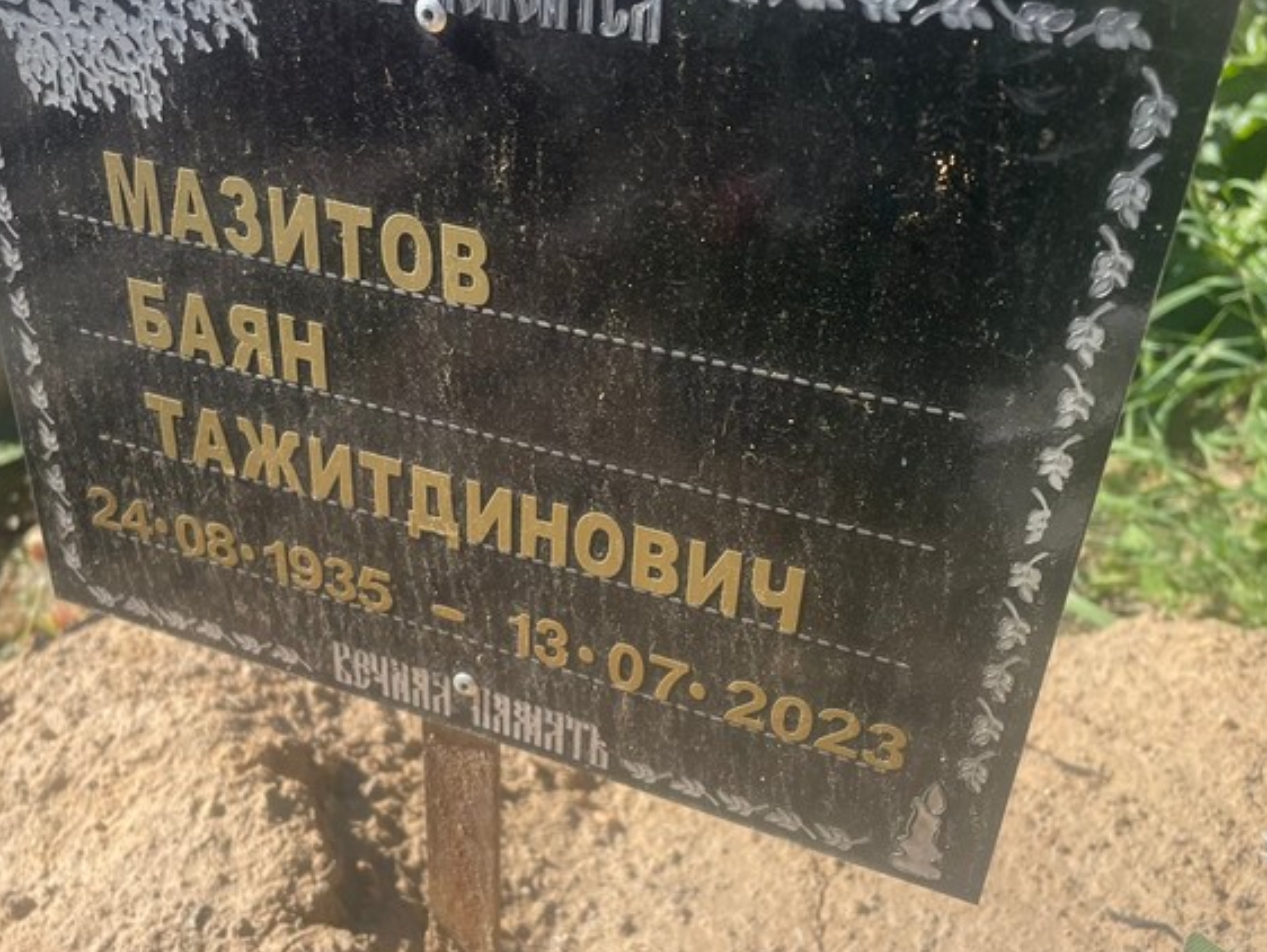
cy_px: 485
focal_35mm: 37
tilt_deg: -36.5
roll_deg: -2.7
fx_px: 1355
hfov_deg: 50.0
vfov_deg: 38.7
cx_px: 570
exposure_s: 1/2020
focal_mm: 4.2
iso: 32
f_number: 1.6
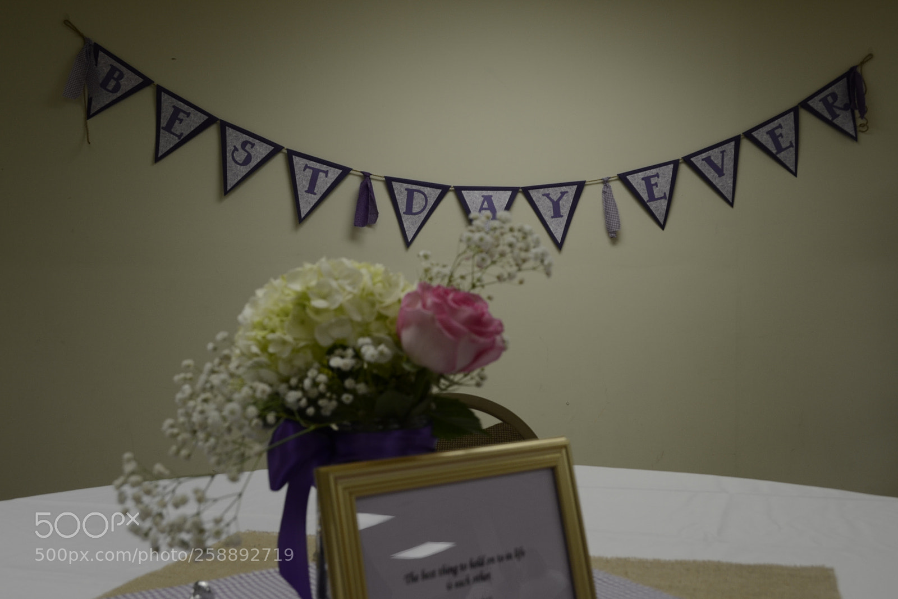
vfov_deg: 36.9
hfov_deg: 53.1
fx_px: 898
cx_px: 449
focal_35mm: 36
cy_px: 300
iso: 100
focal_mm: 24
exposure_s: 1/20
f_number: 6.3
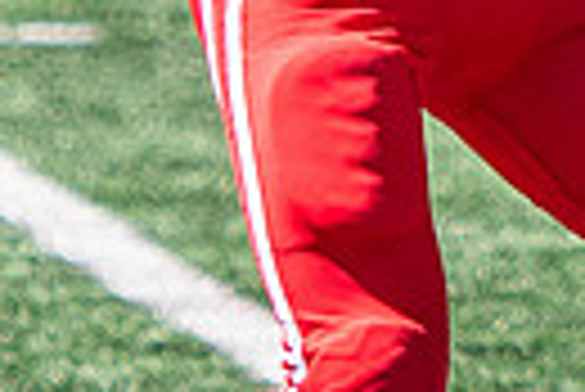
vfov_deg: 0.8
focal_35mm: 1683
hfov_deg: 1.2
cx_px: 846
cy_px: -411
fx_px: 27379
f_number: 2.8
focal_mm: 125
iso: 160
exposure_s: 1/2000
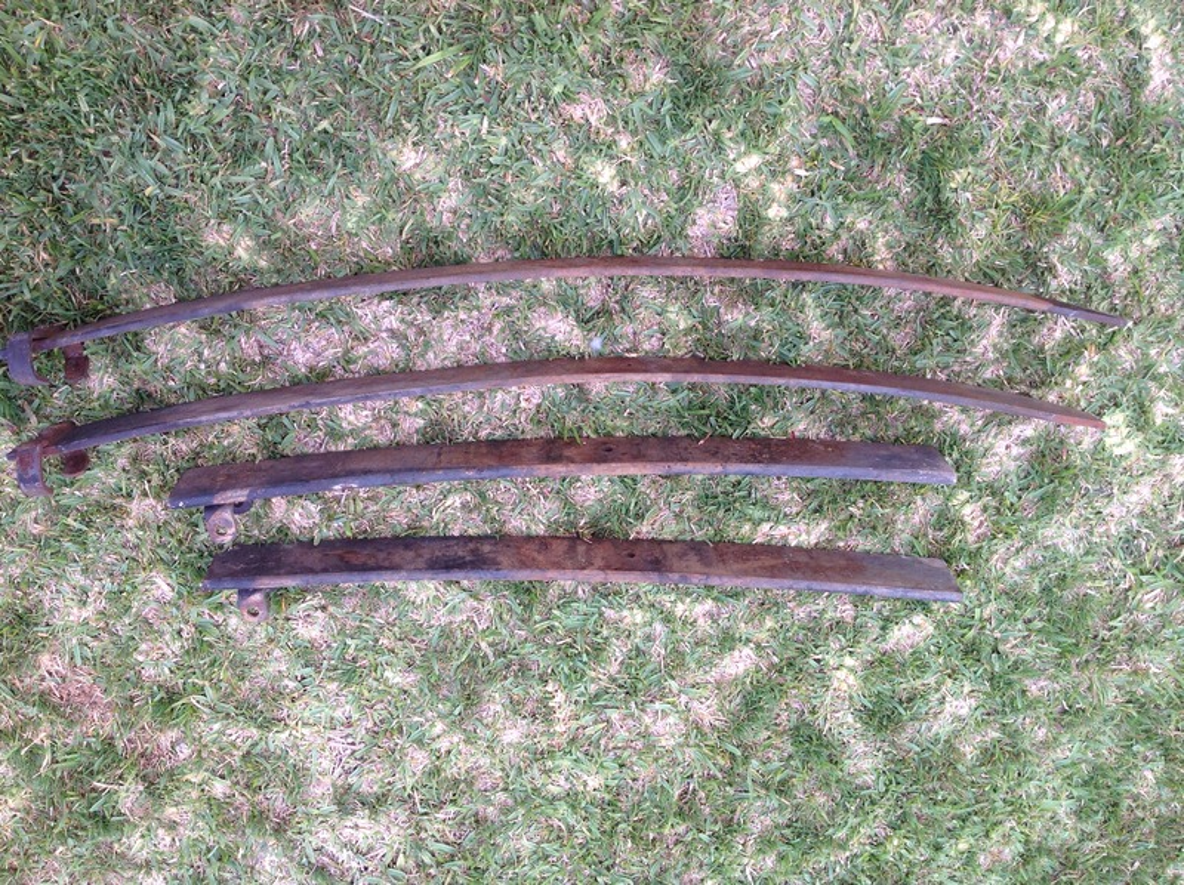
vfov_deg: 40.6
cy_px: 442
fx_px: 1196
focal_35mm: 35
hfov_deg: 52.7
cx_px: 592
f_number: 2.4
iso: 80
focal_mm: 4.28
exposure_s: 1/120
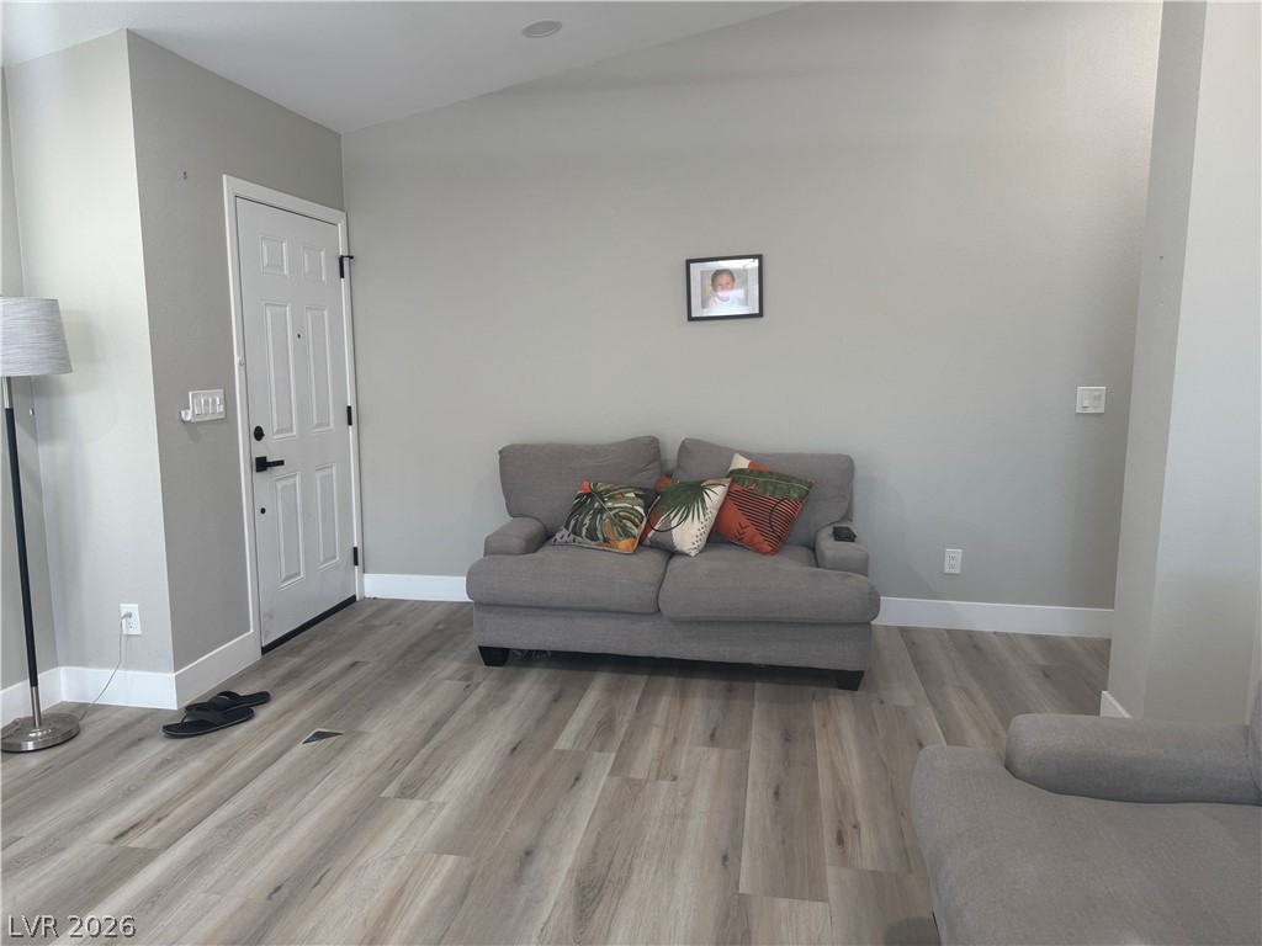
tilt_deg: -8.0
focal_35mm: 24
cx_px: 631
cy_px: 473
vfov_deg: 56.8
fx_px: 875
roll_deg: -0.8
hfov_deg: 71.6
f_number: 1.78
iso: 125
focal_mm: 6.76
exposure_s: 1/60
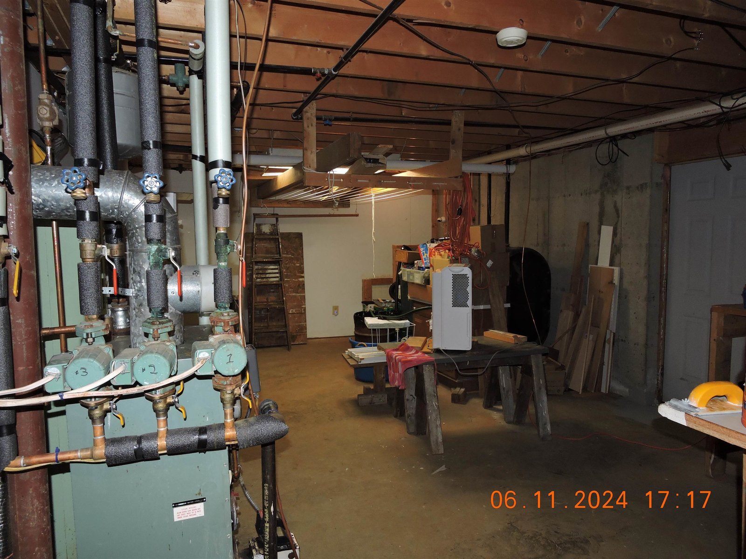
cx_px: 373
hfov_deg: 71.6
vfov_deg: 56.8
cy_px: 280
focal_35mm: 24
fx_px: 517
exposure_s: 1/30
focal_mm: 4.3
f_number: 3.3
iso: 200
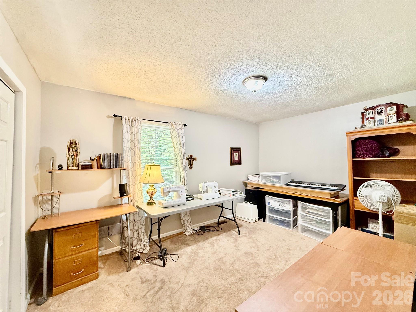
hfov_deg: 102.1
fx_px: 168
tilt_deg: +1.2
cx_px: 208
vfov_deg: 85.7
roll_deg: +0.2
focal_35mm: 14
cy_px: 156
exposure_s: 1/60
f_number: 2.2
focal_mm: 2.22
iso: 400
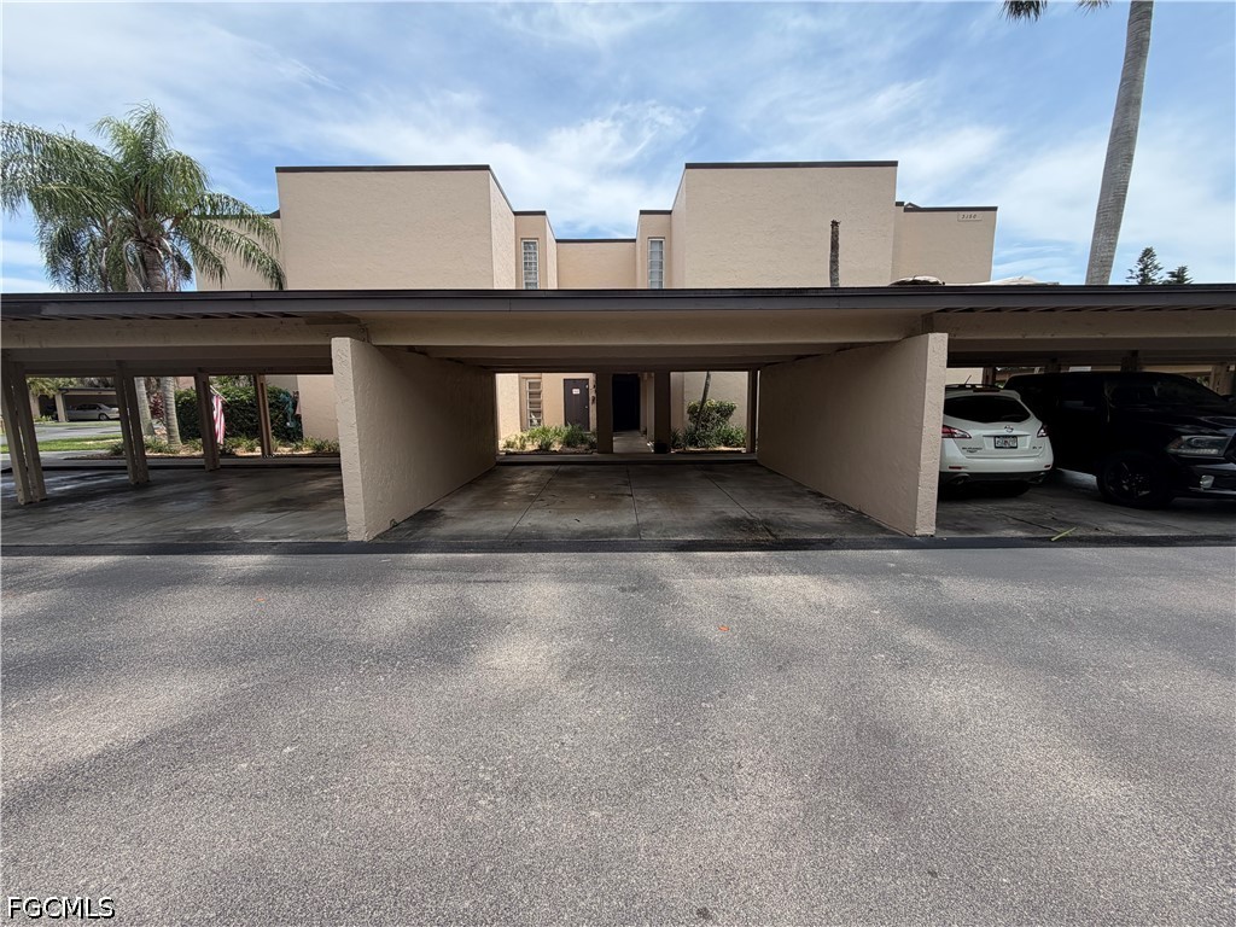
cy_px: 464
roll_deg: +1.6
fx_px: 500
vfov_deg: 85.7
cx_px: 618
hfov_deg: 102.1
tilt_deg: -8.5
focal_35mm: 14
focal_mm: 2.22
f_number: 2.2
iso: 25
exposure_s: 1/770
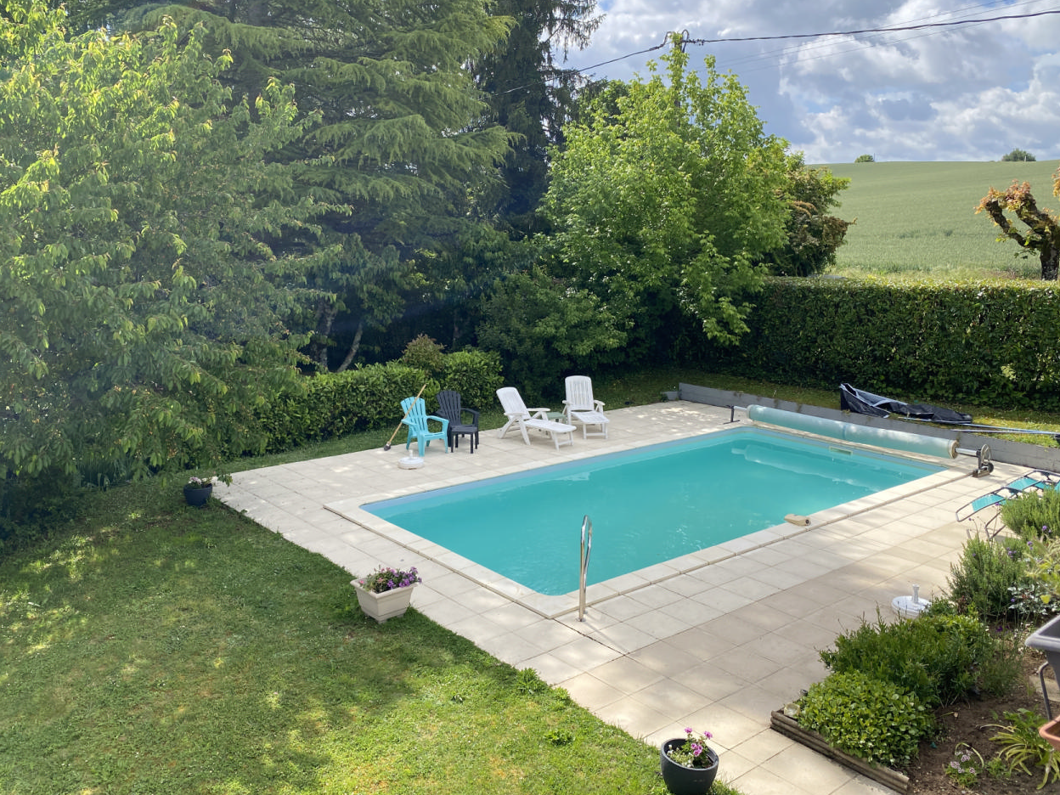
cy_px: 360
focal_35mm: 30
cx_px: 486
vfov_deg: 46.7
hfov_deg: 59.9
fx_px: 919
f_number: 1.8
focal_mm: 4.25
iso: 32
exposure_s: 1/1996
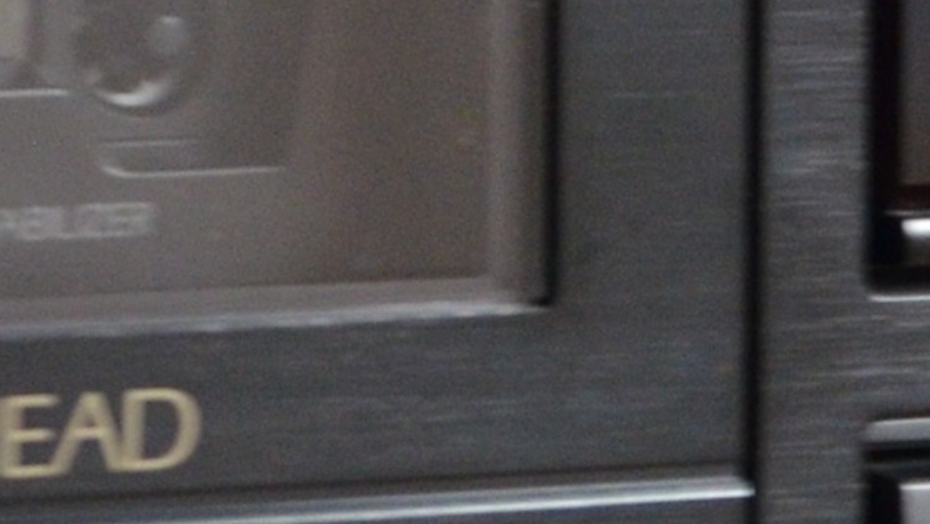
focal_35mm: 516
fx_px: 12730
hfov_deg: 4.2
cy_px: 292
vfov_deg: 2.4
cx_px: 561
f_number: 3.5
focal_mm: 46
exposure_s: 1/50
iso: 800
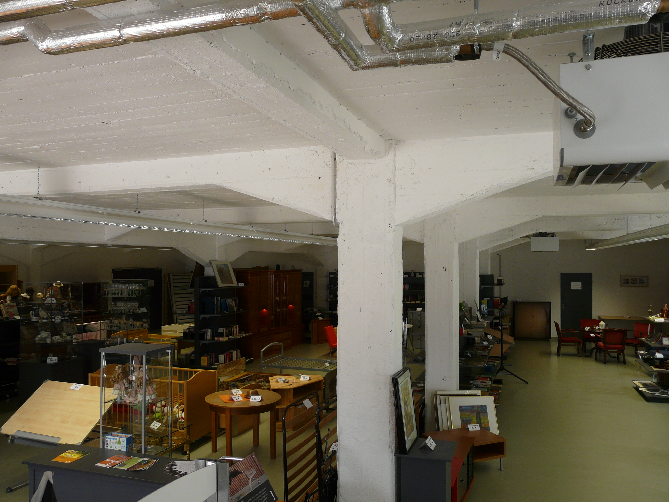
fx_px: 541
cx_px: 334
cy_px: 251
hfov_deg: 63.4
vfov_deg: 49.7
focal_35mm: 28
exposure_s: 1/80
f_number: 2.8
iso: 100
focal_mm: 4.6
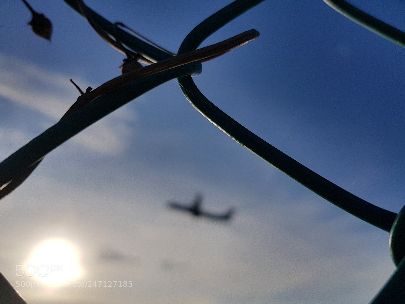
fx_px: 304
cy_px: 152
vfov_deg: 53.1
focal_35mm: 26
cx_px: 202
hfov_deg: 67.3
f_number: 1.7
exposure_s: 1/8928
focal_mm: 4.2
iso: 40
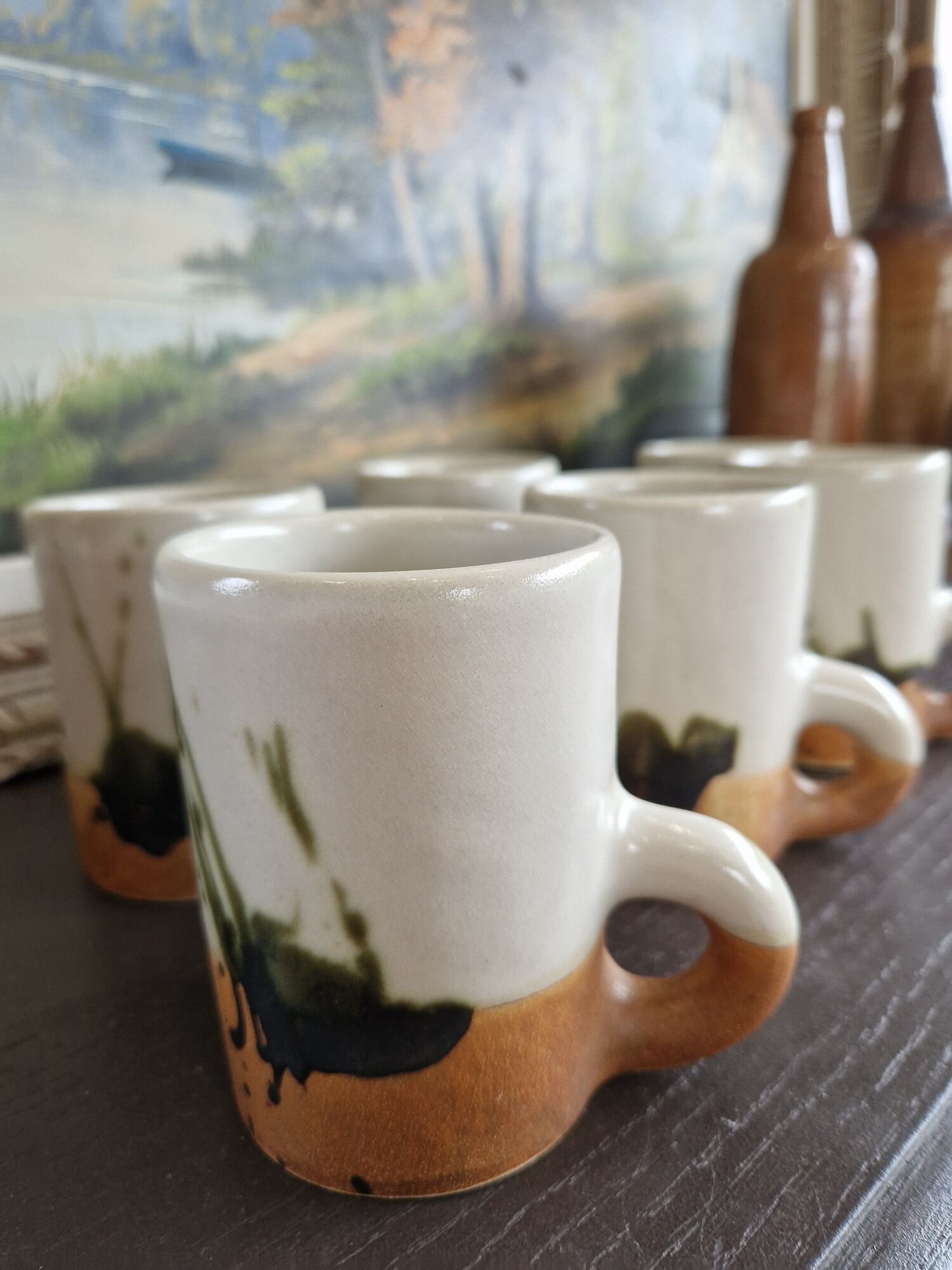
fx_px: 843
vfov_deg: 73.9
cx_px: 476
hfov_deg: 58.9
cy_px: 635
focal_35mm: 23
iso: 50
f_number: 1.8
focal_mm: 5.4
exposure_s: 1/180
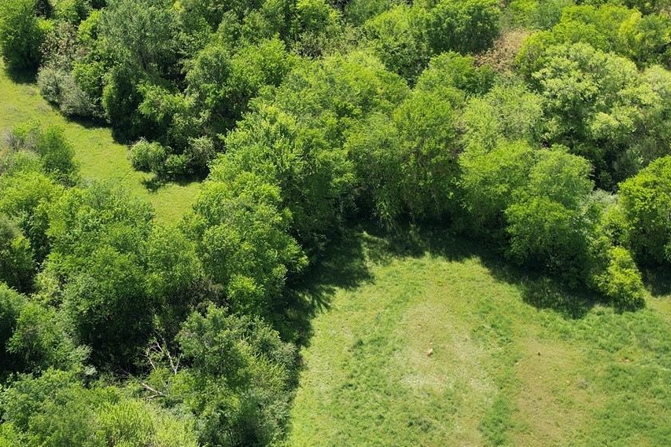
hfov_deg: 35.3
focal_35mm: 56
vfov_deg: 24.2
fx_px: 1044
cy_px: 255
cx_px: 218
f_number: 2.8
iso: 110
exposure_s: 1/725
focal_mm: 8.38
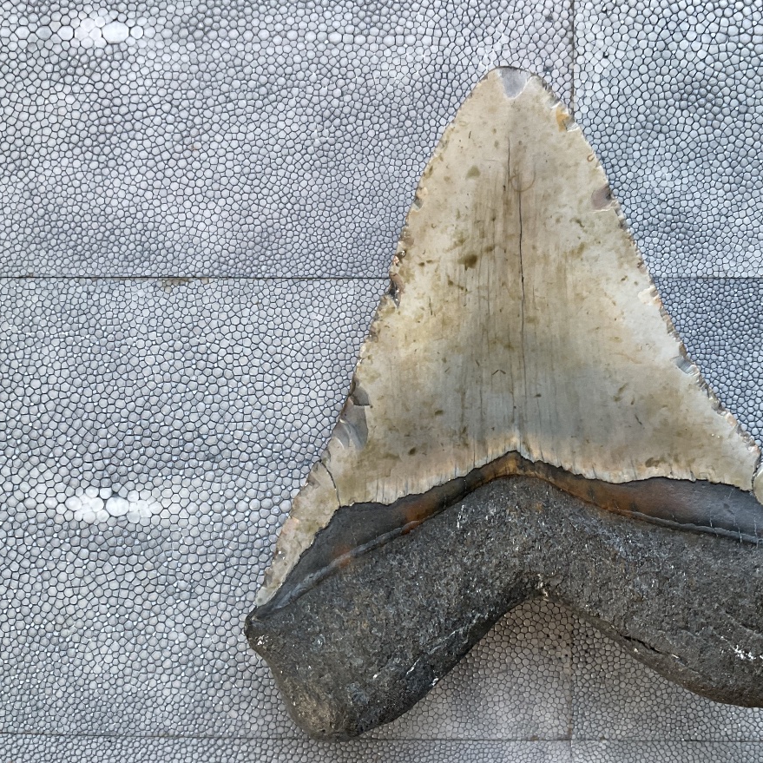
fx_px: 873
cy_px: 386
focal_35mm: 35
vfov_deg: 47.2
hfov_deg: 46.6
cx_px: 496
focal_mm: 3
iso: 50
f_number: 1.8
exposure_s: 1/60
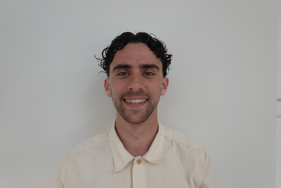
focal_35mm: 29
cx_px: 140
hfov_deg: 63.7
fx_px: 226
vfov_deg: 45.0
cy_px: 94
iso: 320
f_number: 3.2
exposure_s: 1/30
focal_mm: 10.83
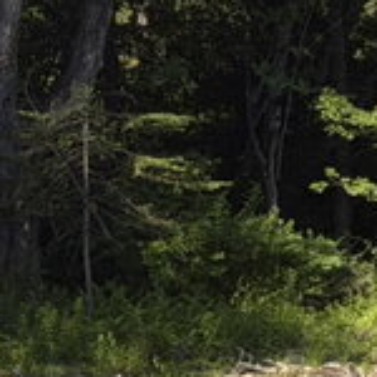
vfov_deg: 6.0
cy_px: 116
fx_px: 3573
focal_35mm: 290
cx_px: 704
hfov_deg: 5.9
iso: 64
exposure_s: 1/2577
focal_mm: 6.76
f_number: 1.78
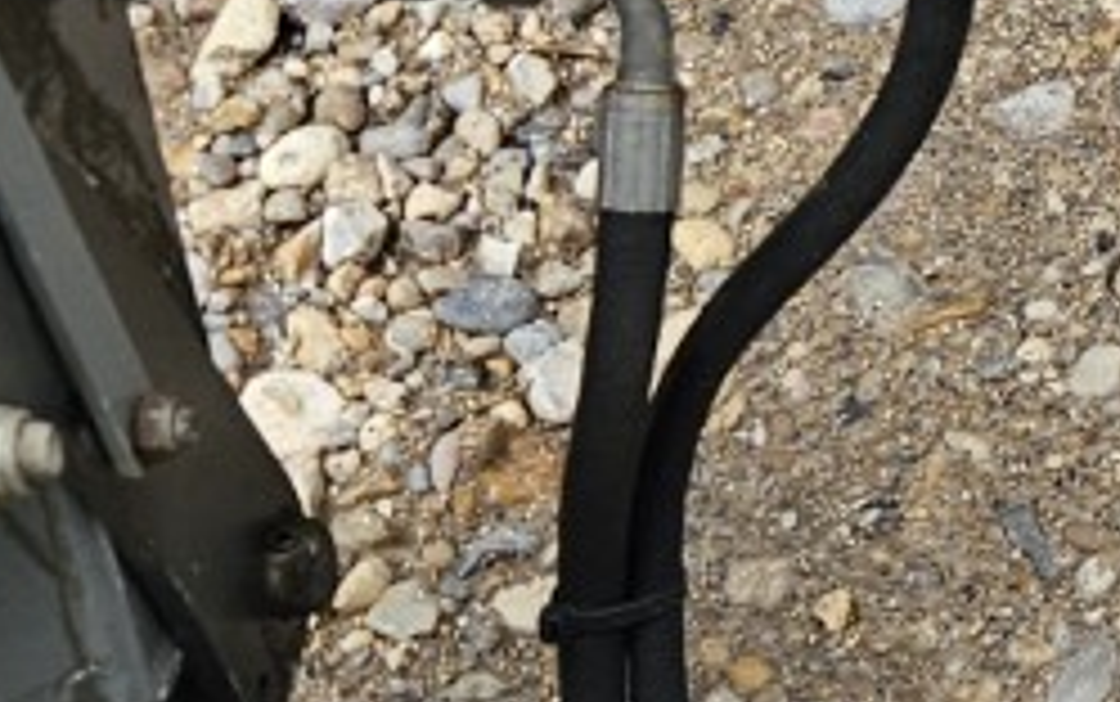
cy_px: 126
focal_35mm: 141
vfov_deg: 9.3
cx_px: 1664
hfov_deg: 13.9
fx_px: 4307
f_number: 1.8
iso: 25
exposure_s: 1/204
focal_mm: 5.4
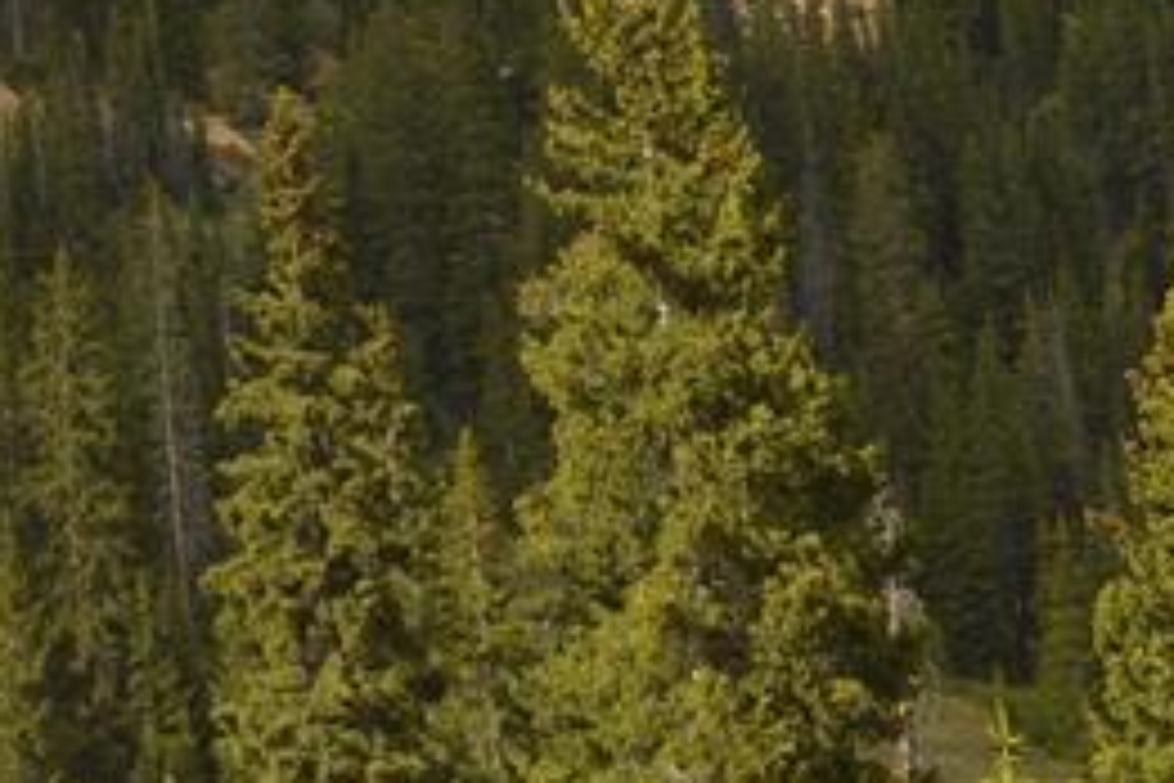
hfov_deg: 14.2
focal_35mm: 141
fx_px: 4598
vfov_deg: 9.2
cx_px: -99
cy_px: -688
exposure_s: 1/200
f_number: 10
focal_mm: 24
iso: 100
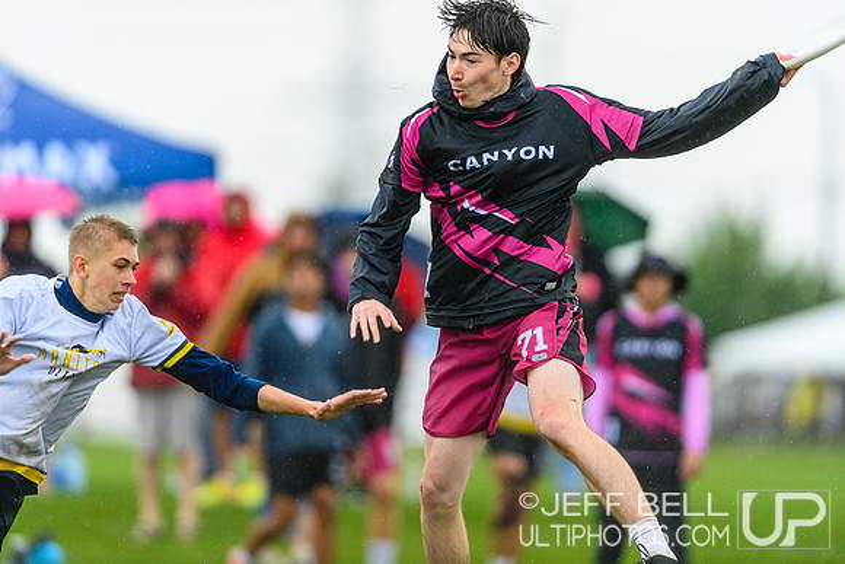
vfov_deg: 3.4
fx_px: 9391
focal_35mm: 400
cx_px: 422
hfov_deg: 5.2
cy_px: 282
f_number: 3.2
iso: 200
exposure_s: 1/1000
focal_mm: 400
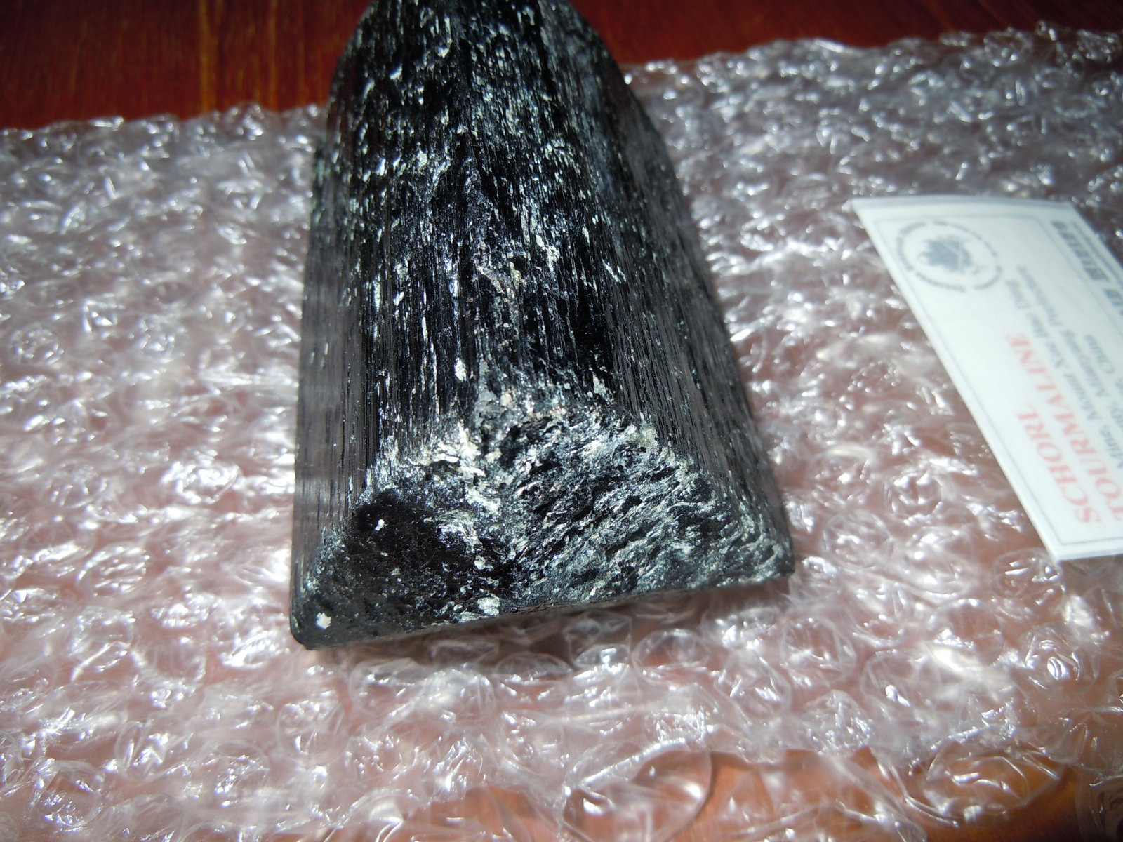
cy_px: 421
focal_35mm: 30
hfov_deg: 60.0
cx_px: 562
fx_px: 973
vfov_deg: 46.8
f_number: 3.5
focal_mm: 5.4
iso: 100
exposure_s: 1/30
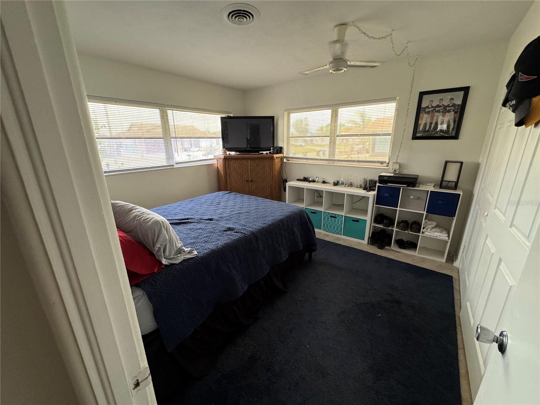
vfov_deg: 85.7
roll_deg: +0.9
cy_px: 202
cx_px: 270
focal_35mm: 14
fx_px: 218
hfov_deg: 102.1
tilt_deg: -16.3
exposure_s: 1/60
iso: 400
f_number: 2.2
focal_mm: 2.22
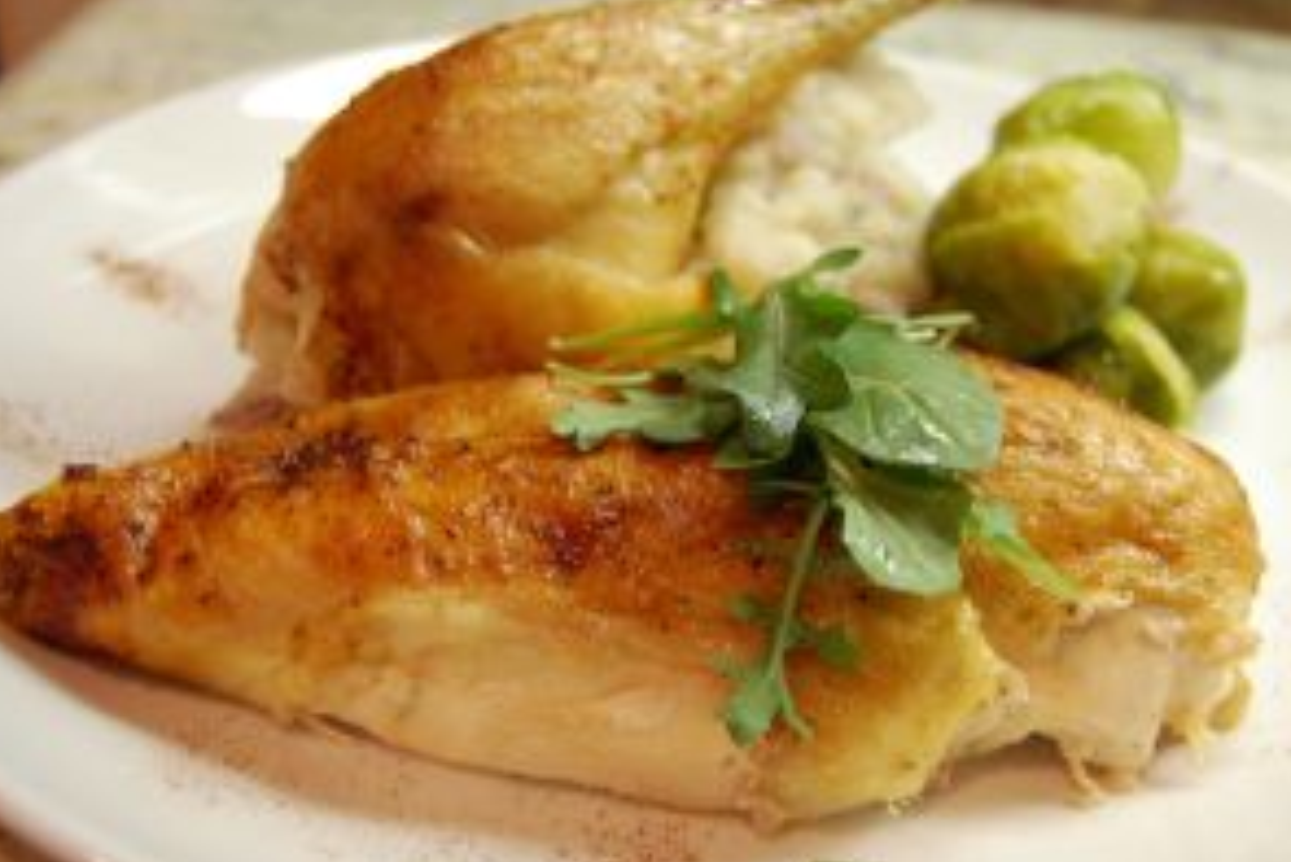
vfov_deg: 25.5
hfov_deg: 37.5
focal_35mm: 53
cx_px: 716
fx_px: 1901
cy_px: 424
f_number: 4.2
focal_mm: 26
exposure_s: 1/30
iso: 560
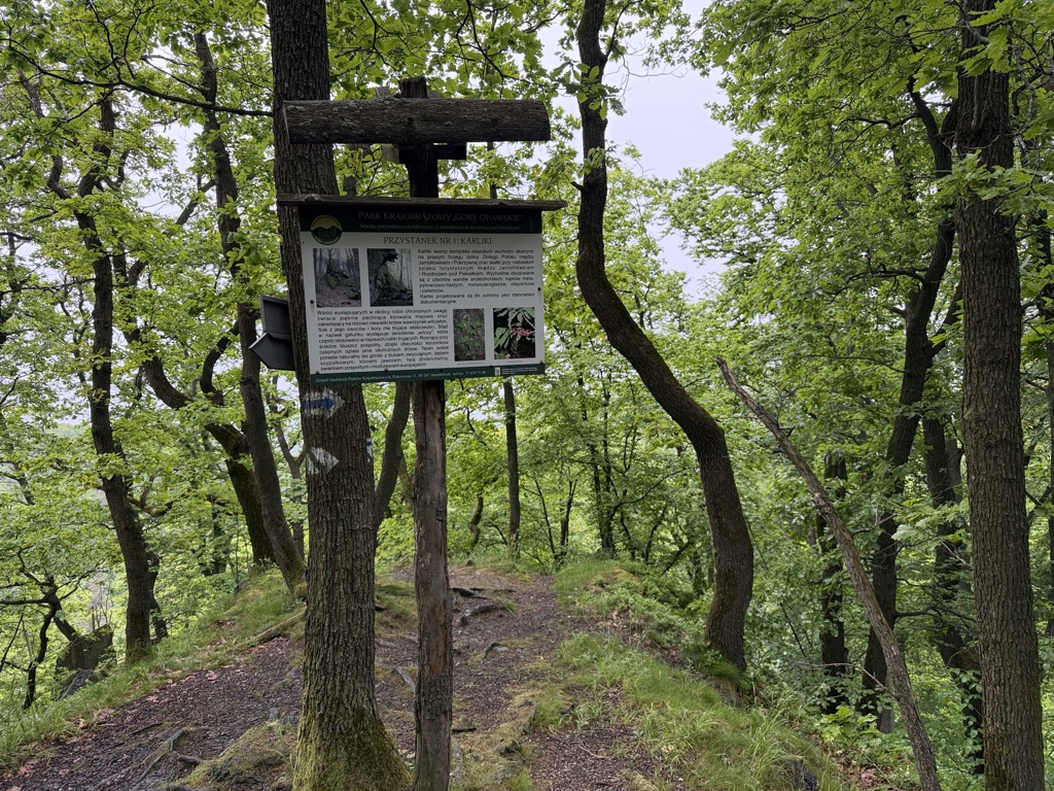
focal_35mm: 24
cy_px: 396
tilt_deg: -0.8
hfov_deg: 71.6
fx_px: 731
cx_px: 527
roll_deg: +2.1
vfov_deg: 56.8
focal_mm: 6.76
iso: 125
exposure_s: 1/164
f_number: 1.78
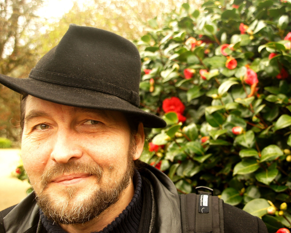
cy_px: 116
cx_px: 179
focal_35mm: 45
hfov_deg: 40.9
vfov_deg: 33.4
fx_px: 388
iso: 160
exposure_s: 1/40
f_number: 4
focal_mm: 26
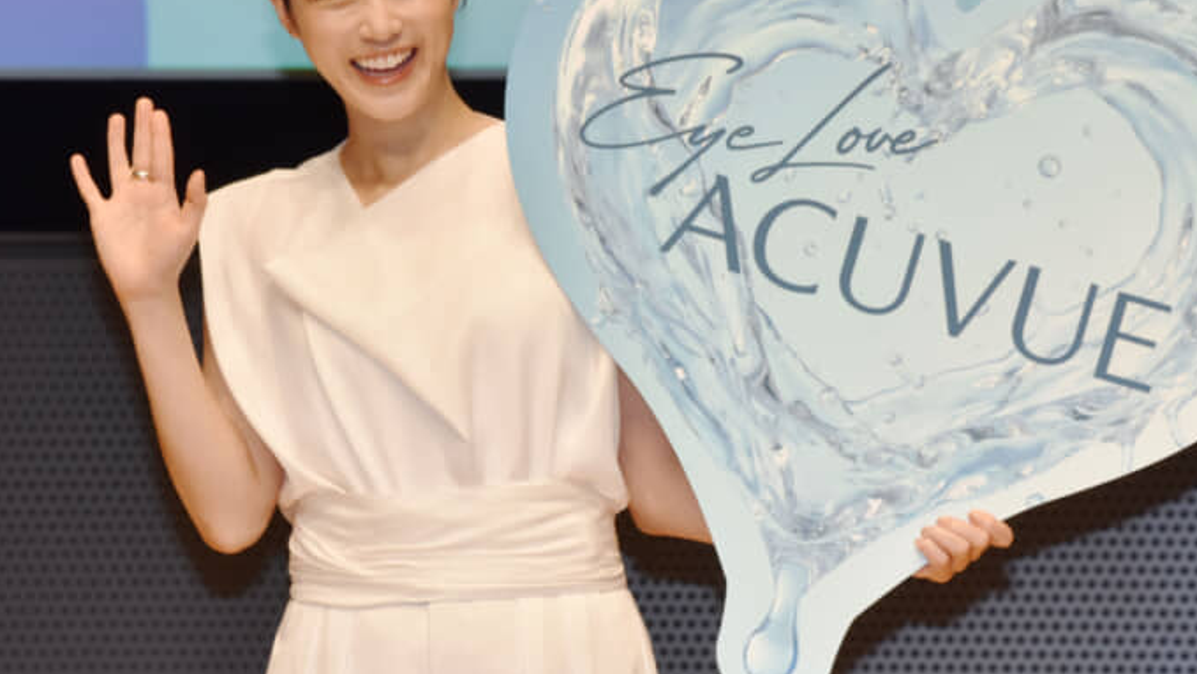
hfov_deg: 6.3
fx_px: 10912
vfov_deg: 3.5
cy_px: 283
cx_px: 557
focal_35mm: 344
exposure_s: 1/250
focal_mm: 145
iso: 800
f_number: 8
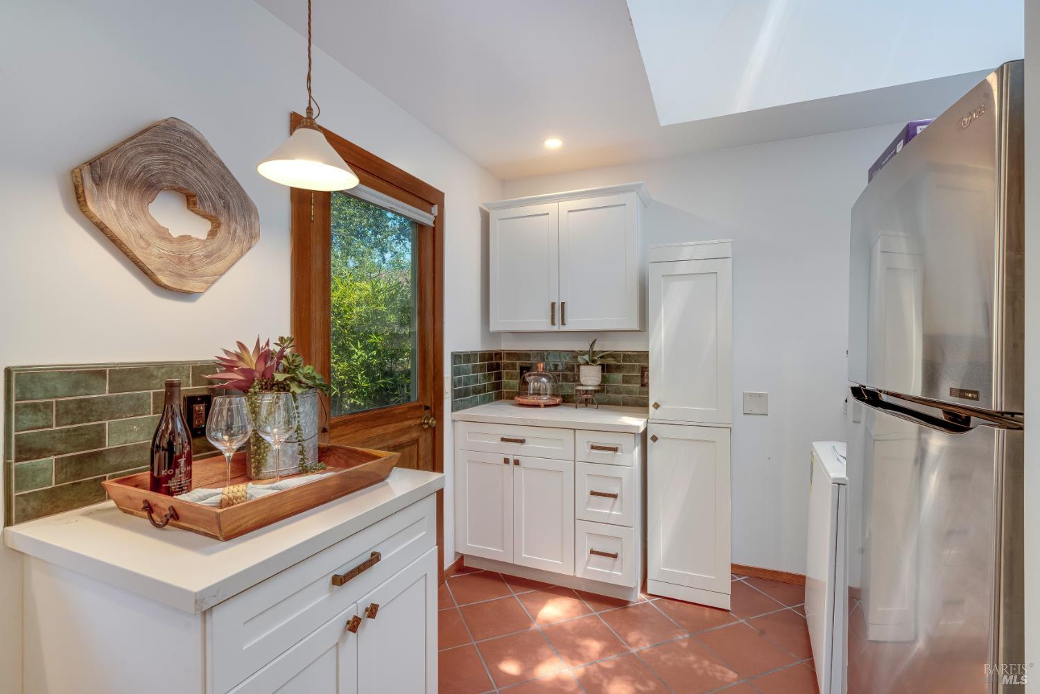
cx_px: 520
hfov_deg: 96.7
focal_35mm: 16
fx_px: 462
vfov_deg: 73.7
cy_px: 347
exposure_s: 1/125
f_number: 11
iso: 400
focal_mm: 16
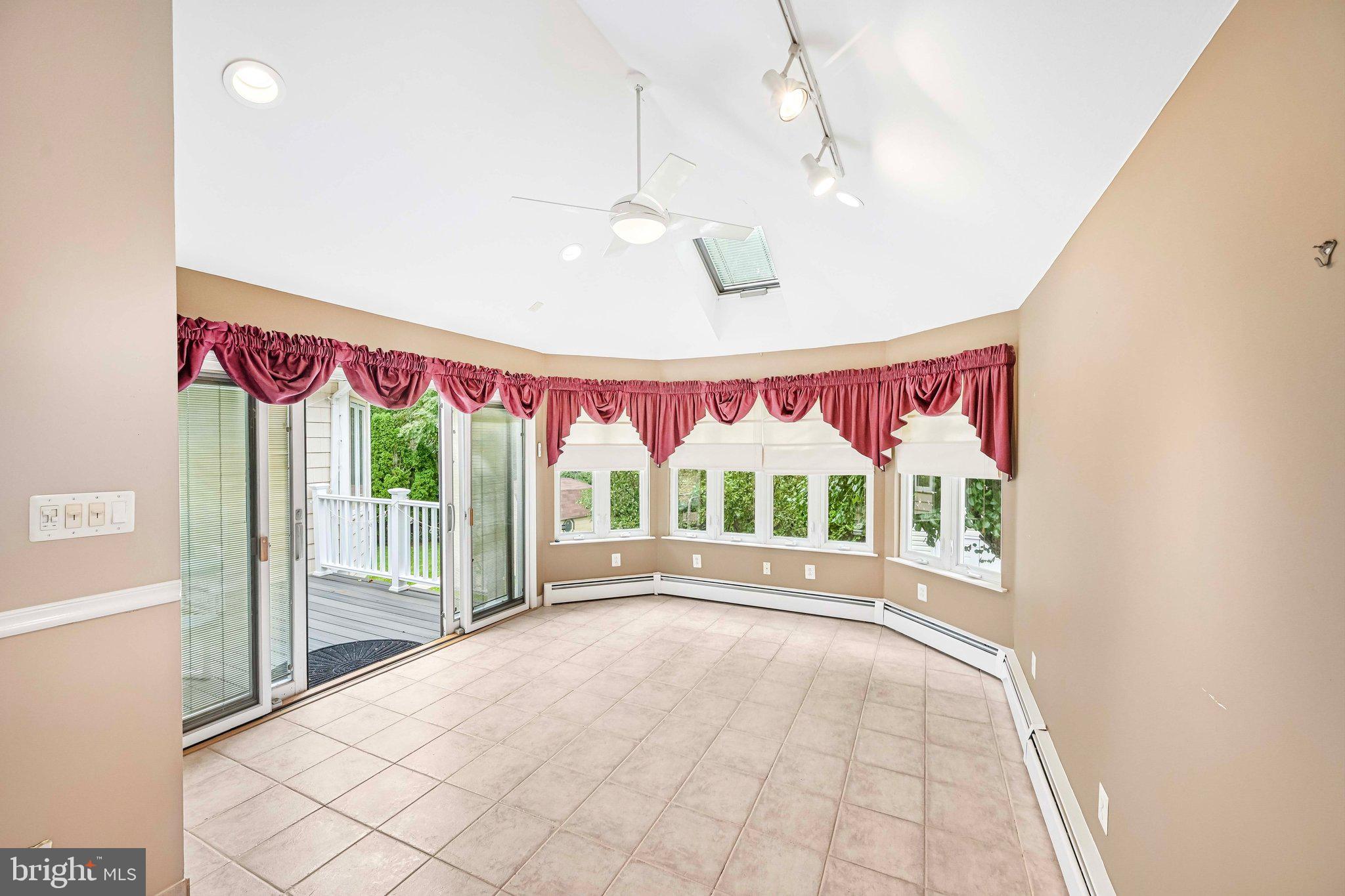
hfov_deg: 104.3
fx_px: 523
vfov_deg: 81.2
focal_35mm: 14
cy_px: 448
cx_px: 672
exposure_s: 1/15
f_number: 8
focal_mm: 14
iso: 400
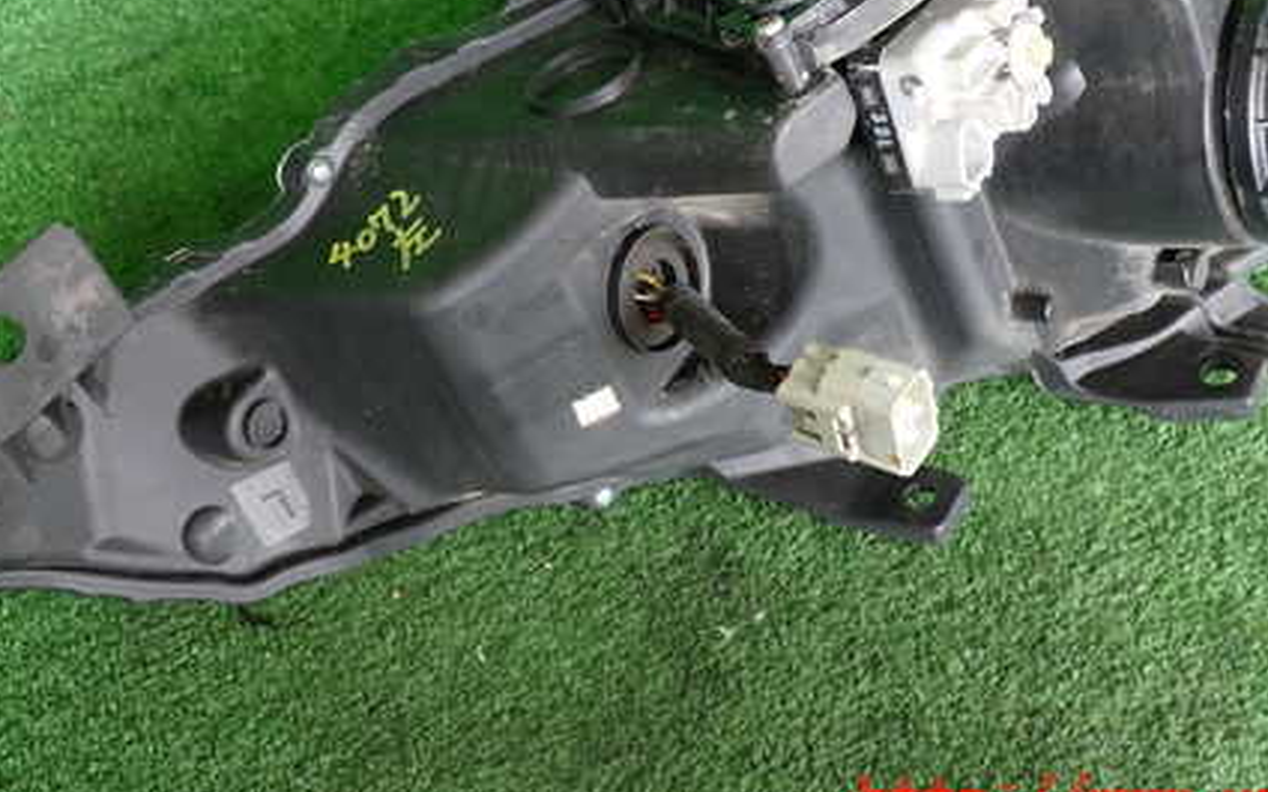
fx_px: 1555
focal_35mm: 45
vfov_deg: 28.1
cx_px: 637
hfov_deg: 44.4
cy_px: 170
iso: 200
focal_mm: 5.4
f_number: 2.3
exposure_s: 1/60
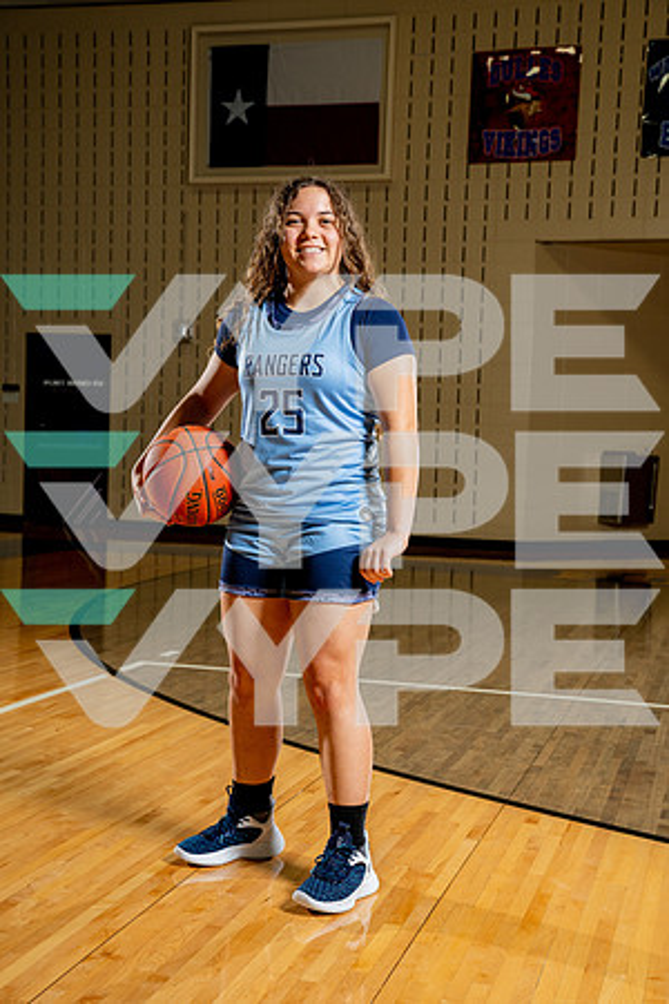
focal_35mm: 49
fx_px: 1366
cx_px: 334
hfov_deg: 27.5
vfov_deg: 40.3
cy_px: 502
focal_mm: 49
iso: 400
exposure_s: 1/250
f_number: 5.6
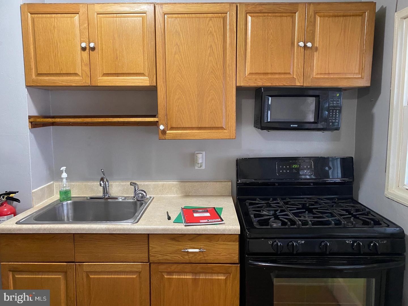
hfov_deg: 67.3
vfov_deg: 53.1
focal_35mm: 26
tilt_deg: -5.8
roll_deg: +0.5
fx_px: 306
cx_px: 204
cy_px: 153
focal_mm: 4.25
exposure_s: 1/40
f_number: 1.8
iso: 400
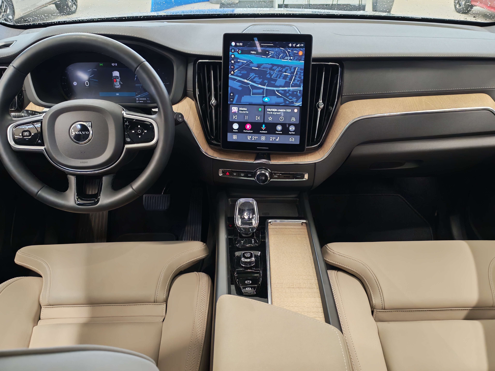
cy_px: 186
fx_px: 443
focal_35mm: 31
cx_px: 248
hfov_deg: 58.4
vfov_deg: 45.4
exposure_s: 1/50
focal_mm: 6.12
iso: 1337
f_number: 1.9
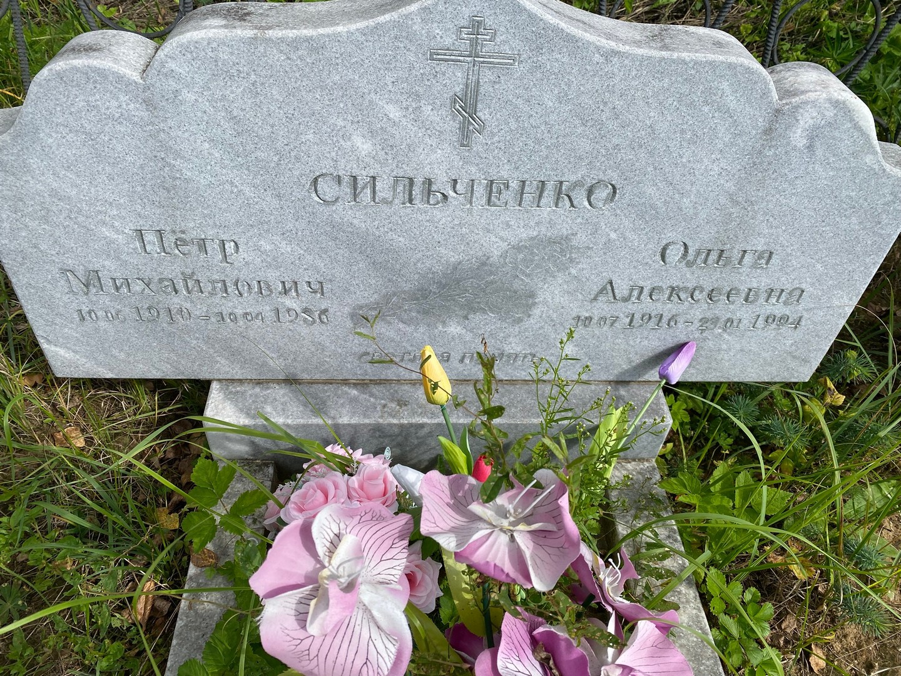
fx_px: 677
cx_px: 450
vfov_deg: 53.1
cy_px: 338
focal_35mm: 26
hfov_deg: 67.3
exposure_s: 1/2463
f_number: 1.8
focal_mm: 4.25
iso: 32
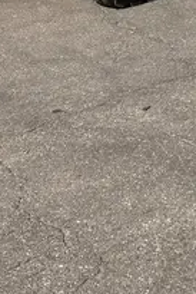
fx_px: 848
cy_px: -16
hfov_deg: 12.9
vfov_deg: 19.0
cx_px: 229
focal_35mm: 104
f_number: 1.8
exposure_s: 1/3247
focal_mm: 3.99
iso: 20
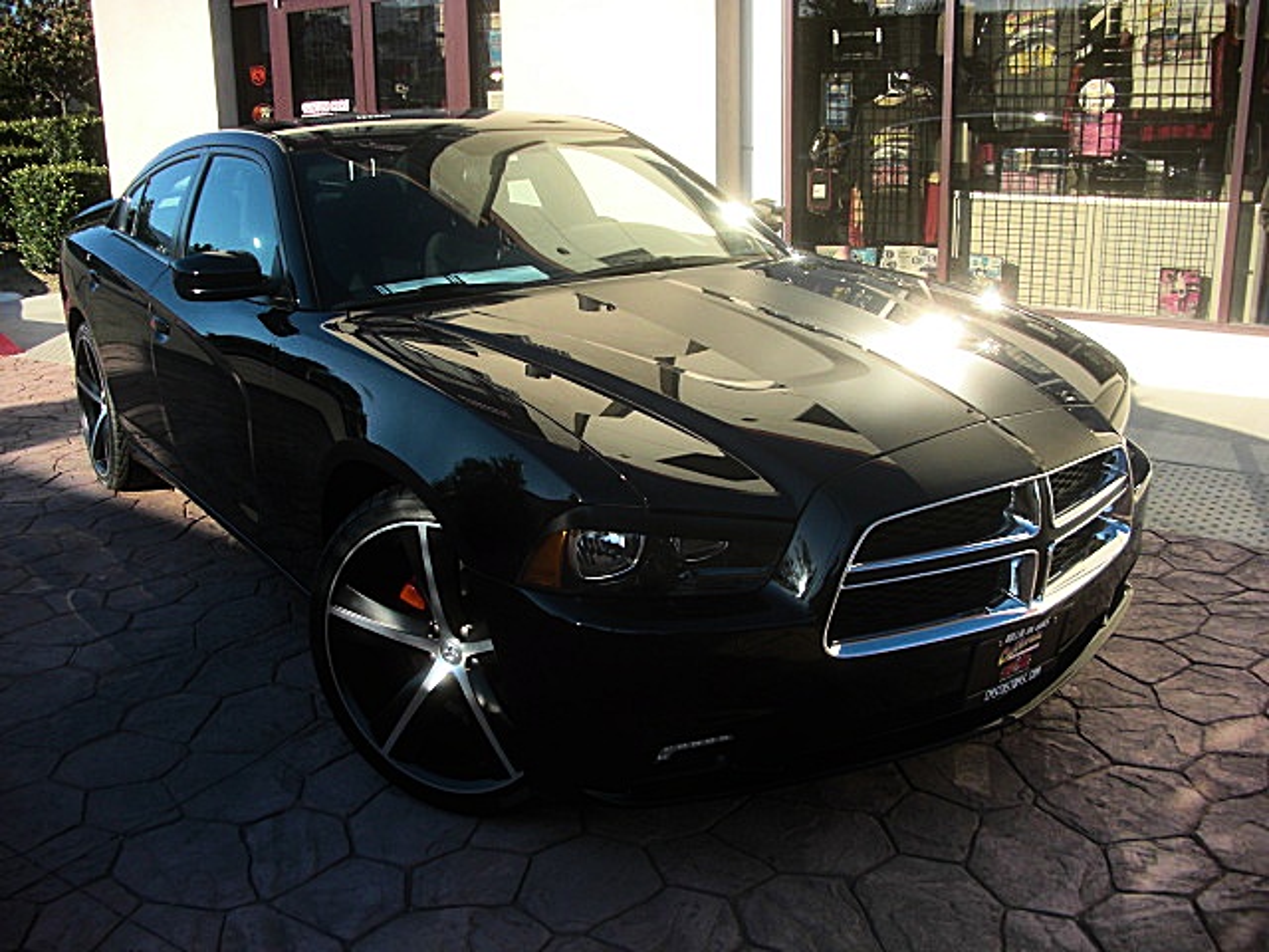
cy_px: 476
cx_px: 634
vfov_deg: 39.7
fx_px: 1320
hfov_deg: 51.4
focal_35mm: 36
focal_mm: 6.3
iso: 50
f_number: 2.8
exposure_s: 1/500
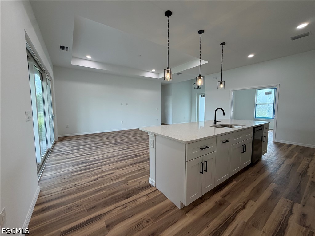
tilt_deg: -4.6
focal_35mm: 14
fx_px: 127
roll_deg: +0.3
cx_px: 158
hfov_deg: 102.1
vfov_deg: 85.7
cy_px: 118
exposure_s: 1/120
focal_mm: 2.22
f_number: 2.2
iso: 160
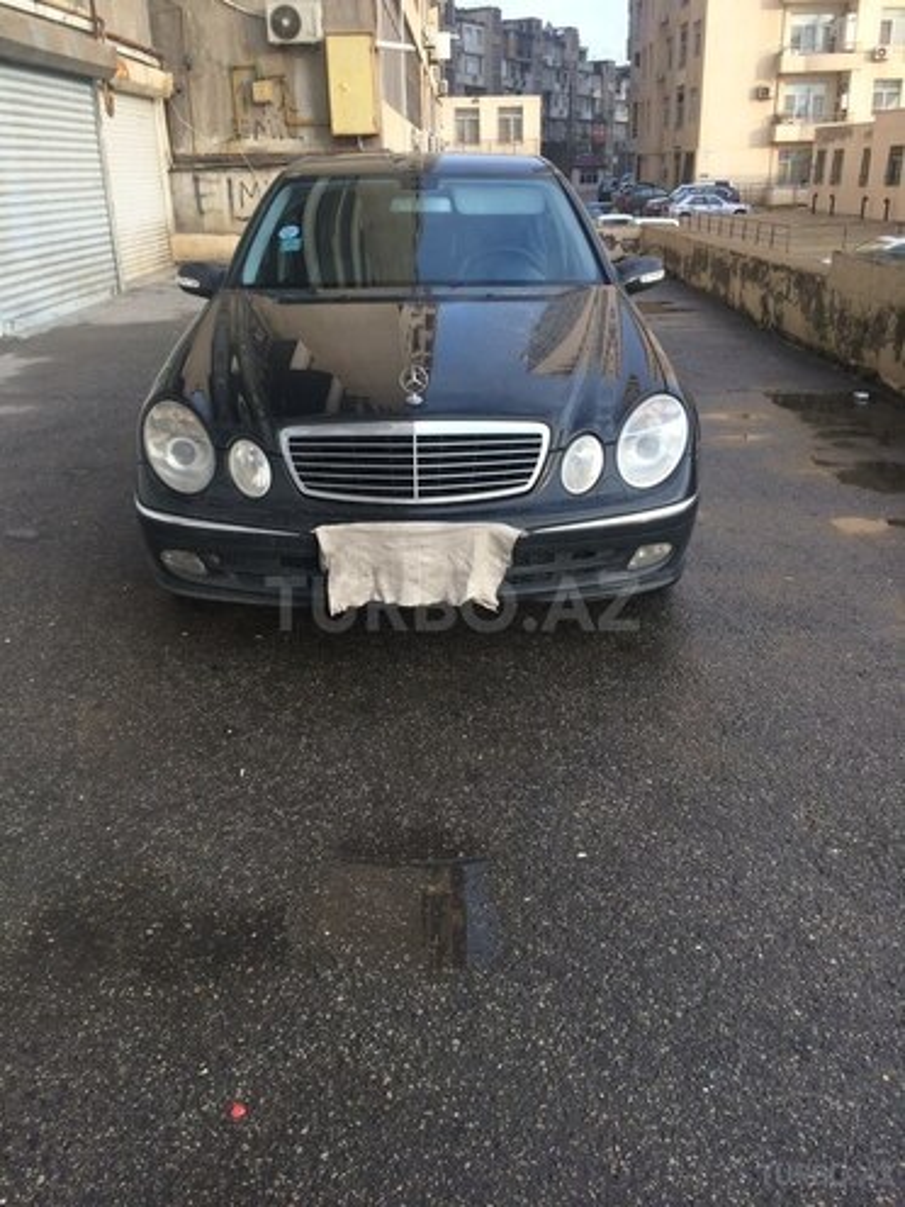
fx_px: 1011
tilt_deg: -21.0
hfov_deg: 48.2
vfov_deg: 61.7
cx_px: 452
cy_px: 604
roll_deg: +4.3
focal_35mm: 29
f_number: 2.2
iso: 32
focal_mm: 4.15
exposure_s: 1/224
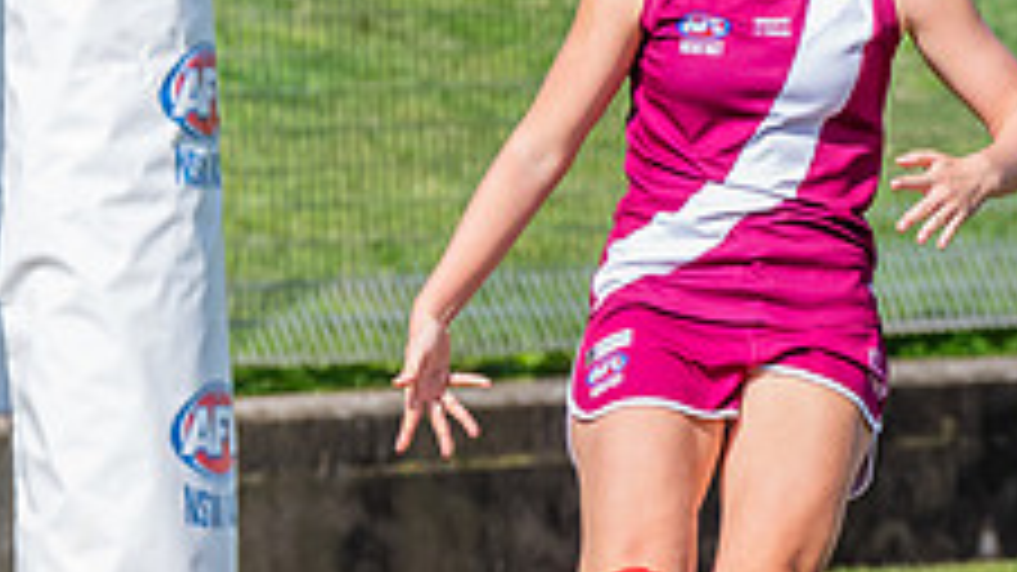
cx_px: 892
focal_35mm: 1476
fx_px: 39794
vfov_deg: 0.8
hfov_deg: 1.5
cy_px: 526
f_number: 10
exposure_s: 1/1600
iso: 800
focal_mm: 360
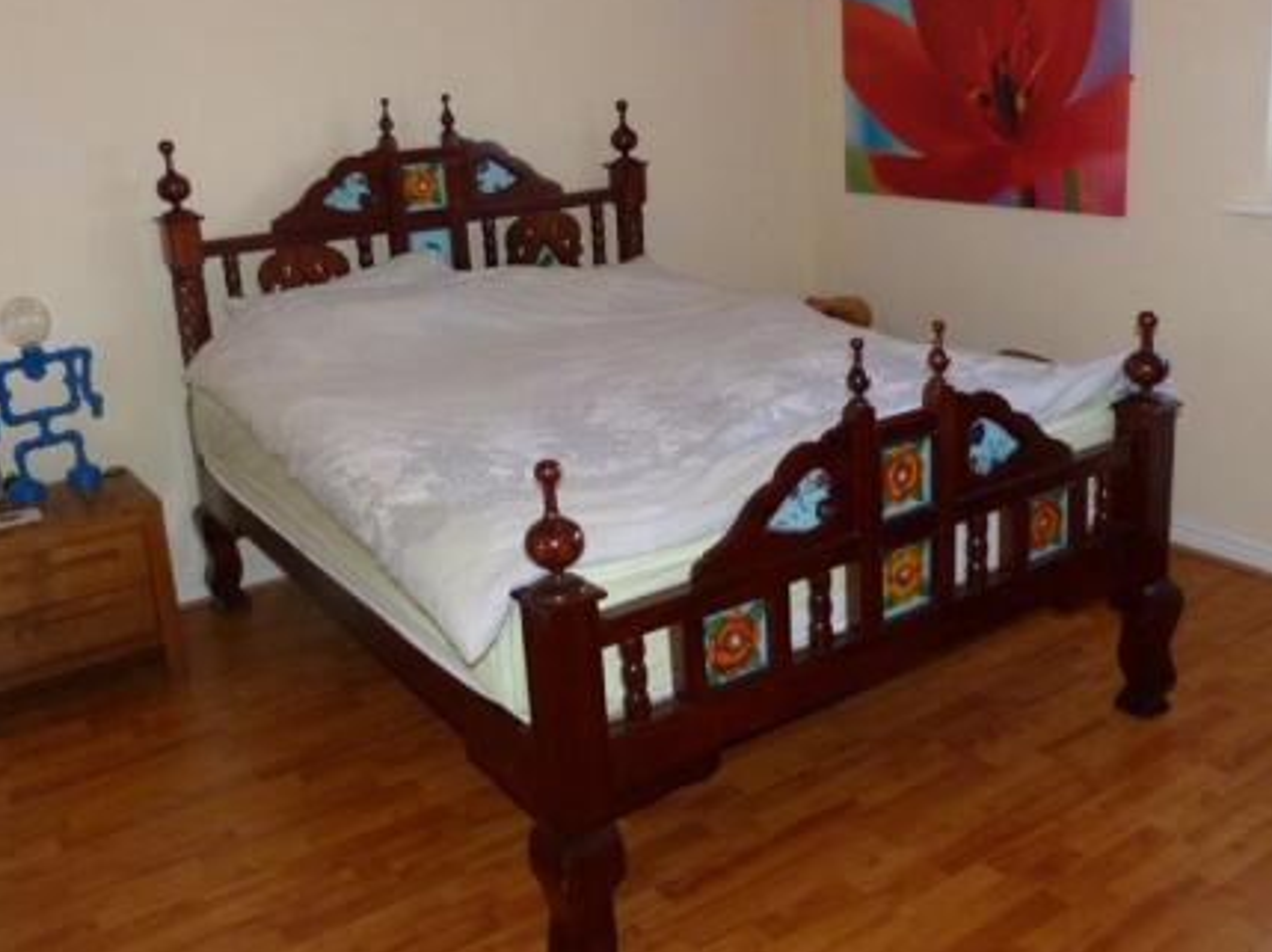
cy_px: 390
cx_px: 666
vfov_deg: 41.6
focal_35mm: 34
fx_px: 1248
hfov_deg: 54.0
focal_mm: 4.5
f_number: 2.8
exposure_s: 1/60
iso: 250
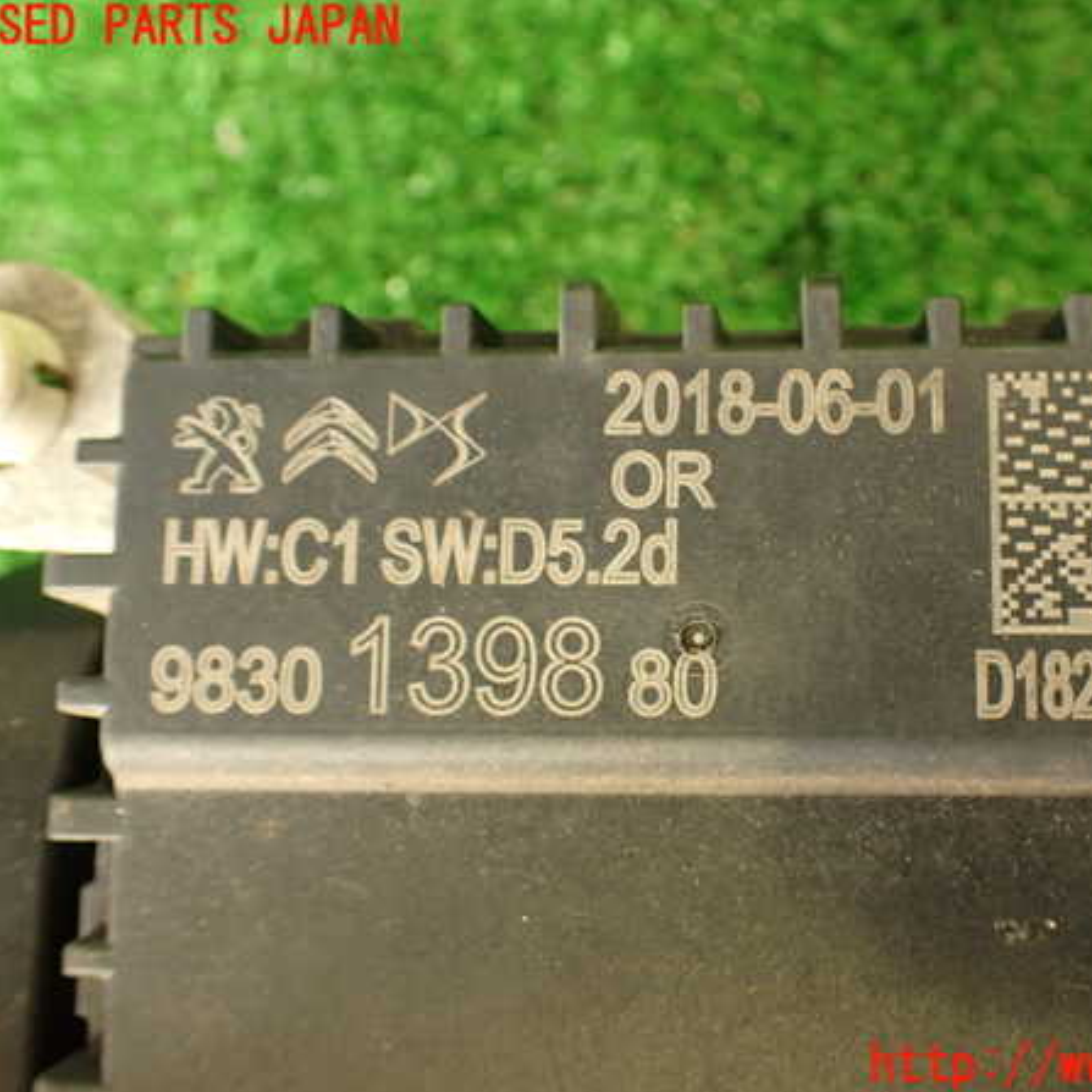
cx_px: 689
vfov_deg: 43.9
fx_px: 1356
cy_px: 547
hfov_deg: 43.5
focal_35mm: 38
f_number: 2.4
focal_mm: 5.79
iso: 250
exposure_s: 1/30
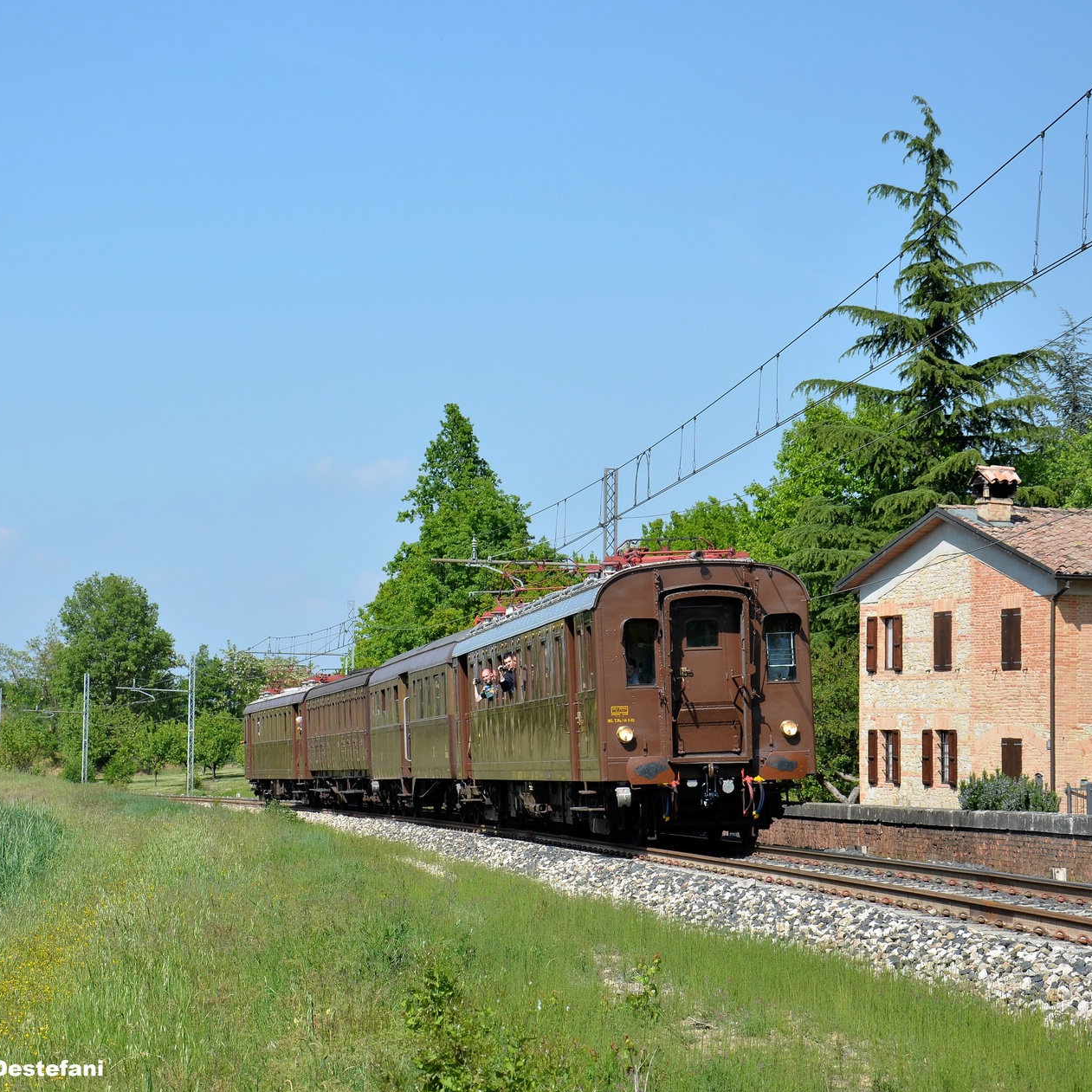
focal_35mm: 93
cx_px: 417
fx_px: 3319
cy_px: 543
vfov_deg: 18.7
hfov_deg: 18.7
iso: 160
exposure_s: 1/640
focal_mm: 48
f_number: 7.1
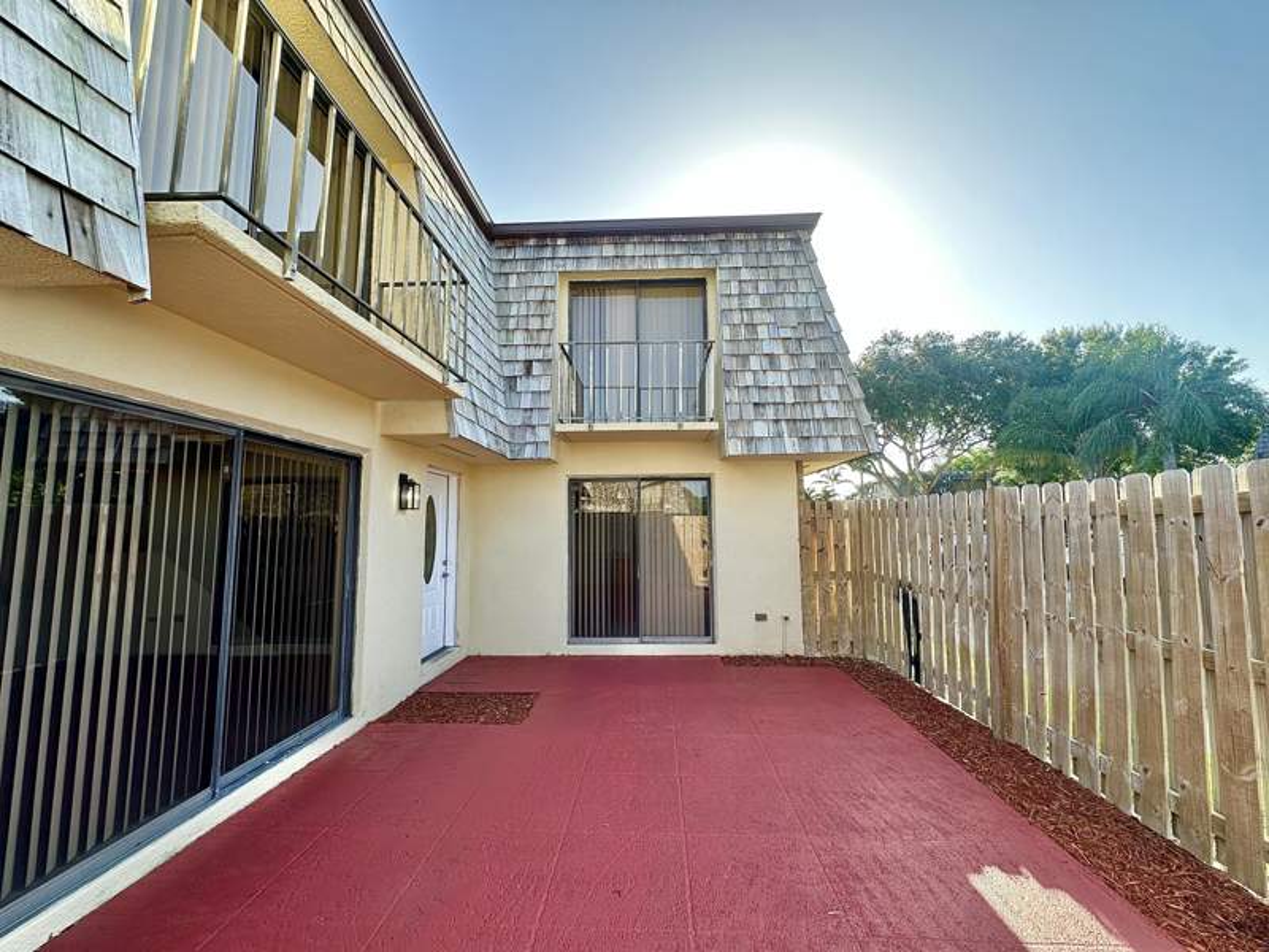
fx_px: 513
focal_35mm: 14
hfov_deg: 102.1
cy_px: 476
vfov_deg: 85.7
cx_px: 634
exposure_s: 1/332
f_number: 2.2
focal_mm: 2.22
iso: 40
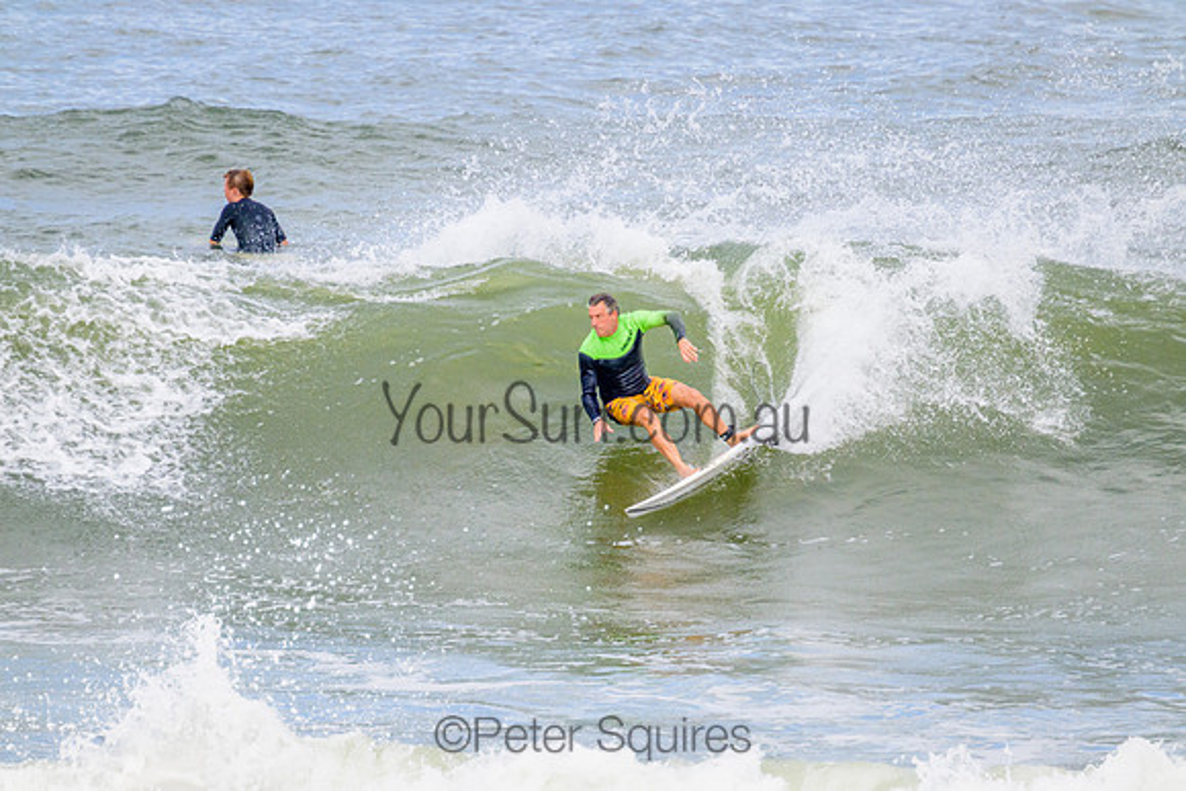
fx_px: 26360
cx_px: 593
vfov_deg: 1.7
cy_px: 396
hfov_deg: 2.6
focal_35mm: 800
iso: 1400
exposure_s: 1/2000
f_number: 11
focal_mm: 800
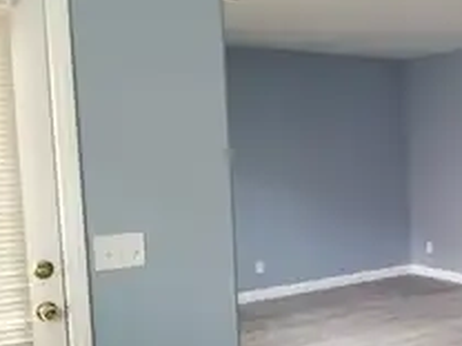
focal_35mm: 50
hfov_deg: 35.7
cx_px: 424
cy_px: 211
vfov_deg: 29.0
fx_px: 667
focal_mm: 4.3
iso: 200
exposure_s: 1/30
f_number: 1.7
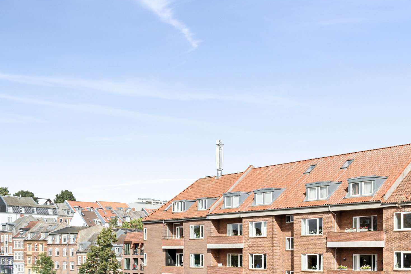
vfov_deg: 25.1
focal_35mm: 52
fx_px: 594
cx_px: 196
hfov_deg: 38.2
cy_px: 254
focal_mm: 25.5
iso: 100
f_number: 6.3
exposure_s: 1/400
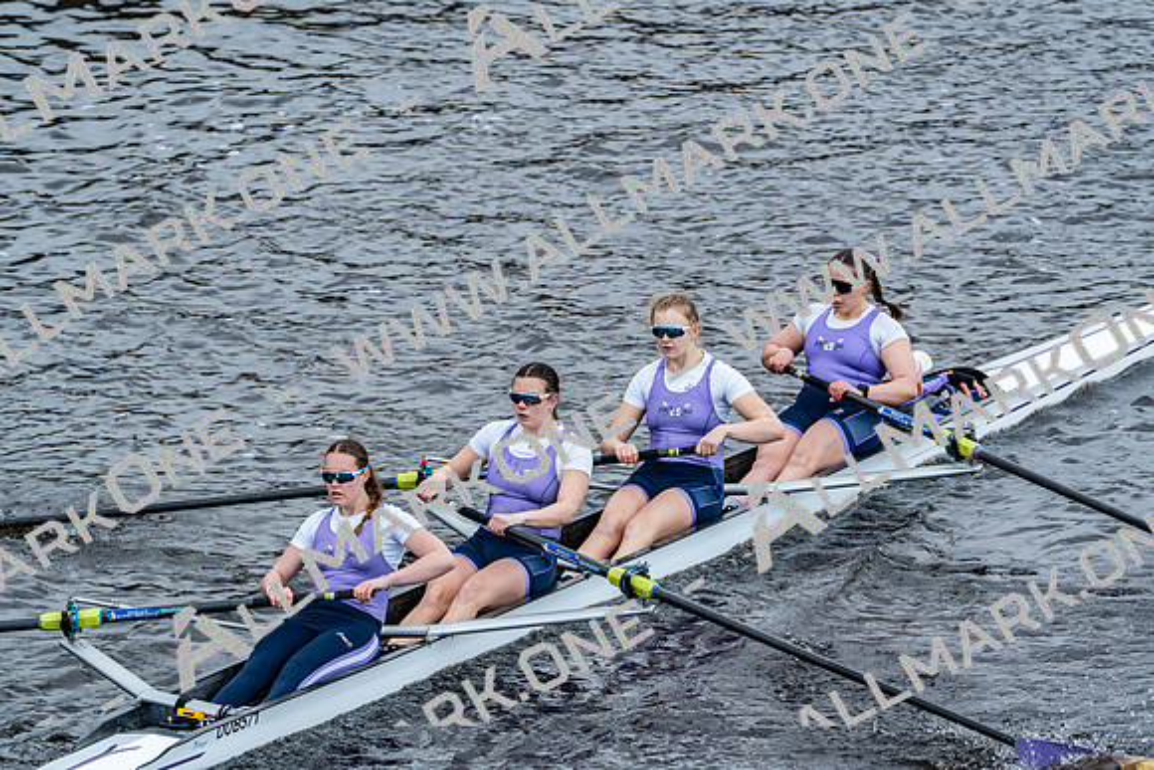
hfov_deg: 4.6
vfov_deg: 3.0
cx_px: 577
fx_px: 14492
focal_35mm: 452
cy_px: 385
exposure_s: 1/1250
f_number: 6.3
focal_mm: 452
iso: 1600
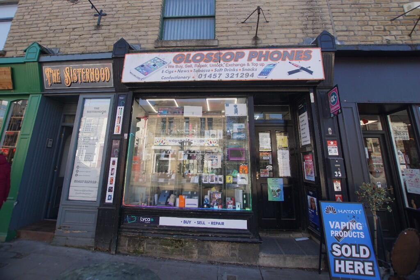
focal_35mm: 15
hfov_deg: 100.4
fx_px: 175
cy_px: 140
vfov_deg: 77.3
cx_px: 210
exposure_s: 1/160
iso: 100
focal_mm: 10
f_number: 4
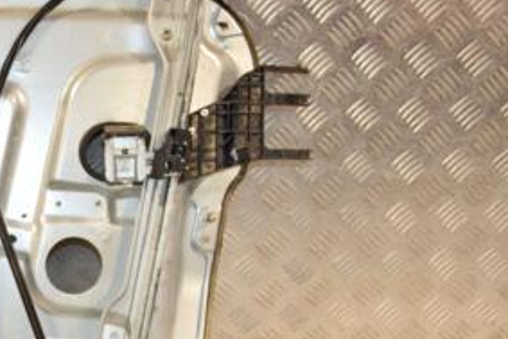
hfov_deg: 27.6
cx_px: 31
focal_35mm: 70
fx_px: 988
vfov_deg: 19.4
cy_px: 217
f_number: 5
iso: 800
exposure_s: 1/200
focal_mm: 22
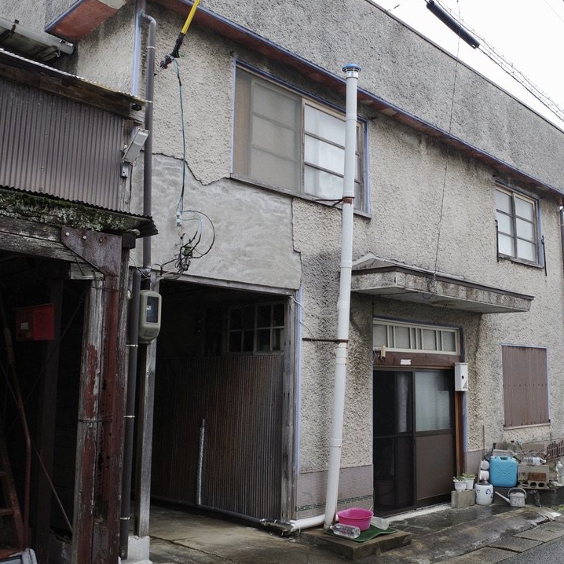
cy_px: 280
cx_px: 347
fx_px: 664
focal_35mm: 36
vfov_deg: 46.0
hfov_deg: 45.7
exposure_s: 1/160
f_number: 3.2
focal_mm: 18.3
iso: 200
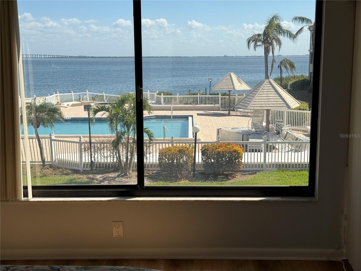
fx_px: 501
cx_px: 180
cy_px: 136
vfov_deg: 30.3
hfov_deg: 39.7
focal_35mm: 48
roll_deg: +0.4
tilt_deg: -8.3
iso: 64
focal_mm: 6.76
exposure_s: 1/1883
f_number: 1.78
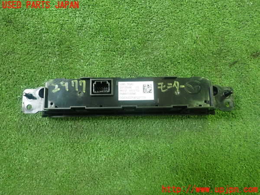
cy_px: 98
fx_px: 225
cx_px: 130
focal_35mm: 30
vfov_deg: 46.8
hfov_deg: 60.0
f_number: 2.3
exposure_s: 1/30
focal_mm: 5.4
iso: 500
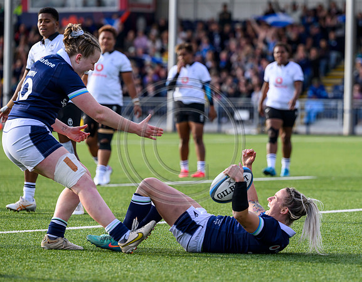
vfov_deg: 5.7
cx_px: 256
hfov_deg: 7.3
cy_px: 169
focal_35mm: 268
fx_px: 2844
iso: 500
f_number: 4
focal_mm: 200
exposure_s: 1/1600
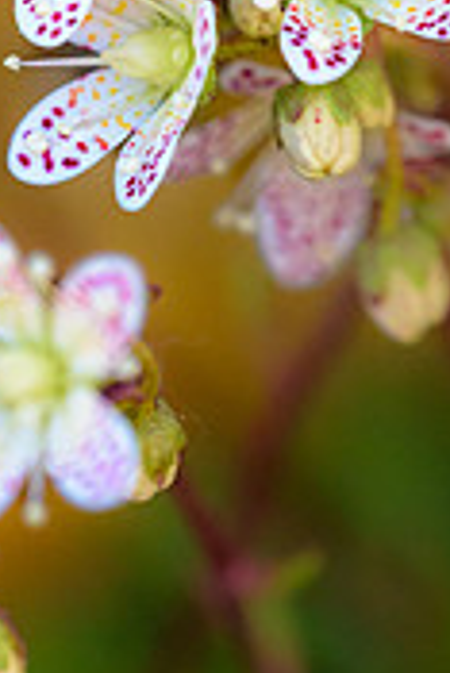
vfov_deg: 5.3
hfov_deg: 3.6
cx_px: 183
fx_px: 7223
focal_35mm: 386
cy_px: 192
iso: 1100
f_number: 8
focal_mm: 150
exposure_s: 1/800
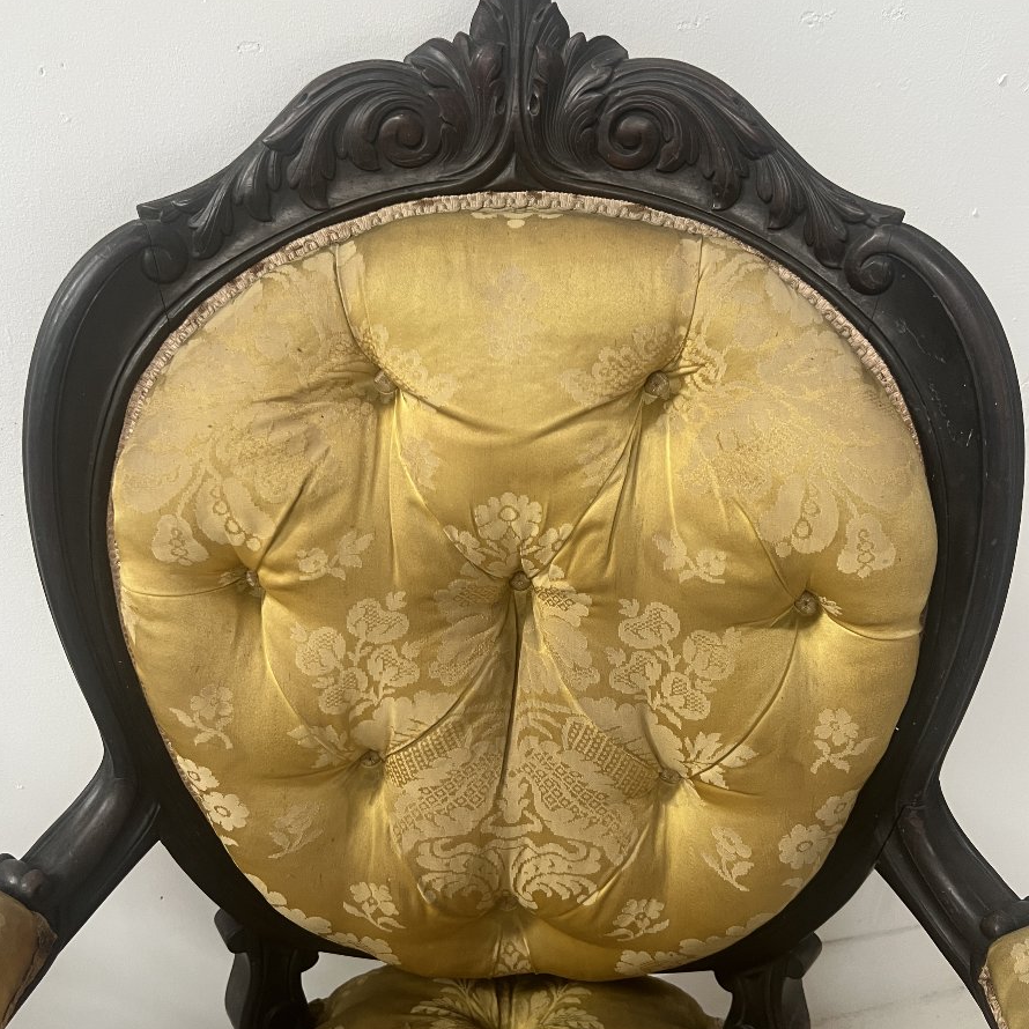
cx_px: 514
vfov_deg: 52.5
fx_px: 1043
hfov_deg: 52.5
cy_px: 549
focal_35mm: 31
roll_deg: +1.4
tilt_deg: -36.0
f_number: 1.5
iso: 200
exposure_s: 1/60
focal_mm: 5.7
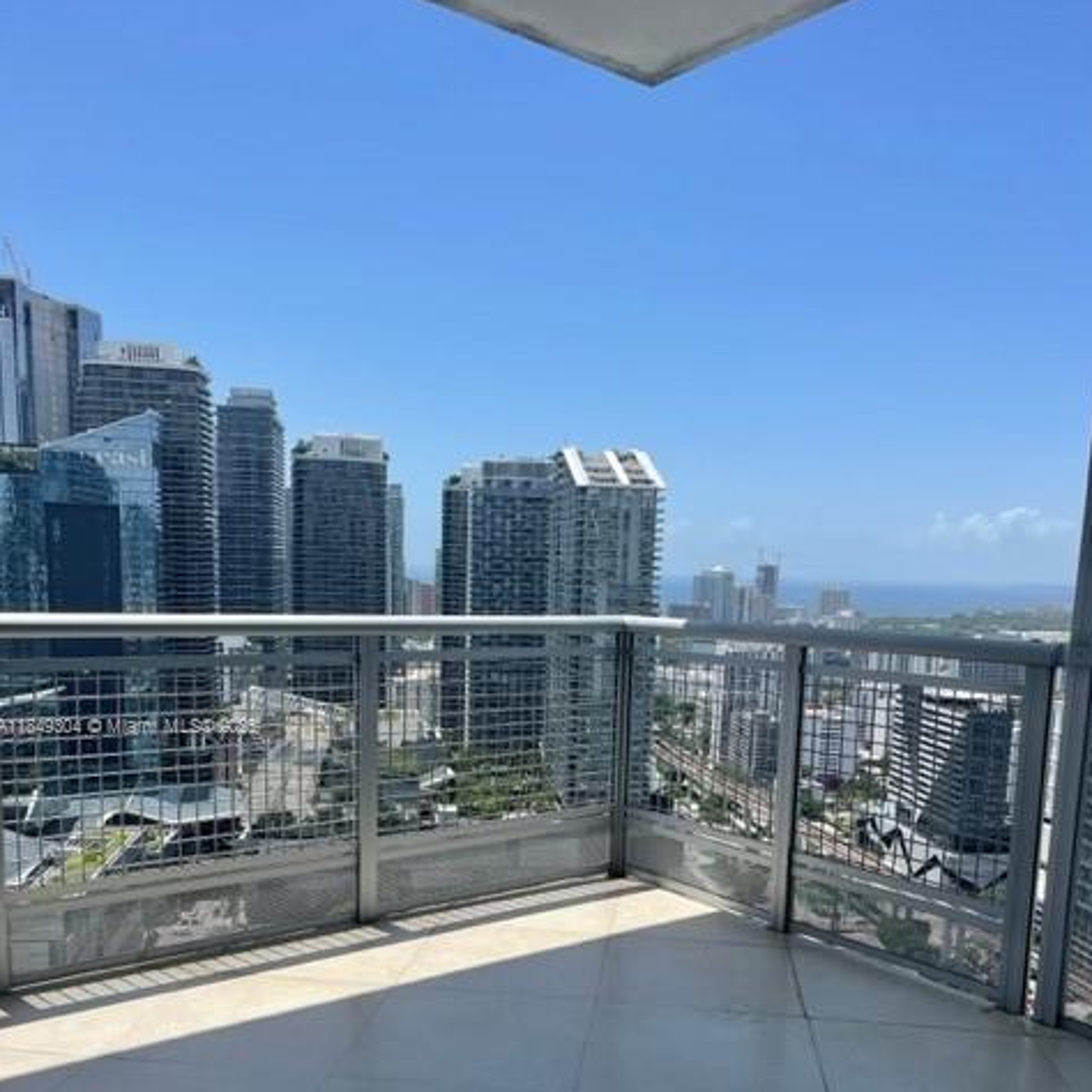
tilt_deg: -8.9
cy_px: 728
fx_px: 1106
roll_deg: -2.6
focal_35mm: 31
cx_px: 546
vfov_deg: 51.6
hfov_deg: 52.5
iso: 32
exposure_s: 1/3922
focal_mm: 5.1
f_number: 1.6
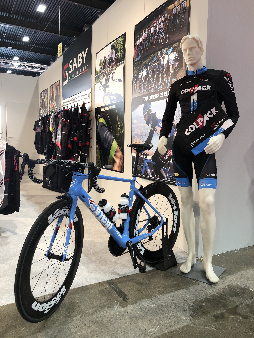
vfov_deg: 63.4
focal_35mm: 28
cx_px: 127
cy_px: 169
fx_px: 274
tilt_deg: -5.3
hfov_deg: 49.7
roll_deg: -1.0
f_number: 1.8
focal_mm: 3.99
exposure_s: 1/20
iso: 32
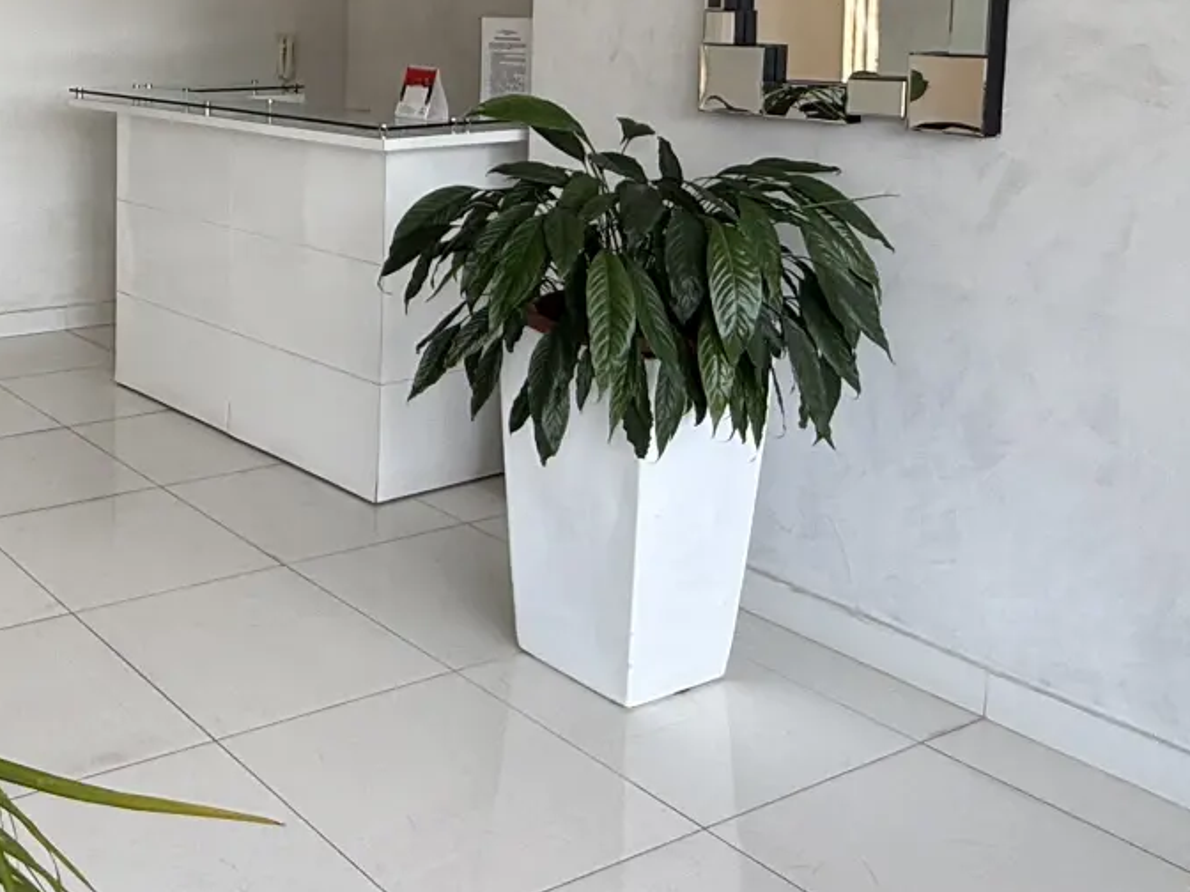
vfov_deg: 34.3
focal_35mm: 40
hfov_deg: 41.6
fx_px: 1375
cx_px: 39
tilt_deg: -5.3
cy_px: 120
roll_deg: +0.3
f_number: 2.2
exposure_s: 1/175
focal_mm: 2.22
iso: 50
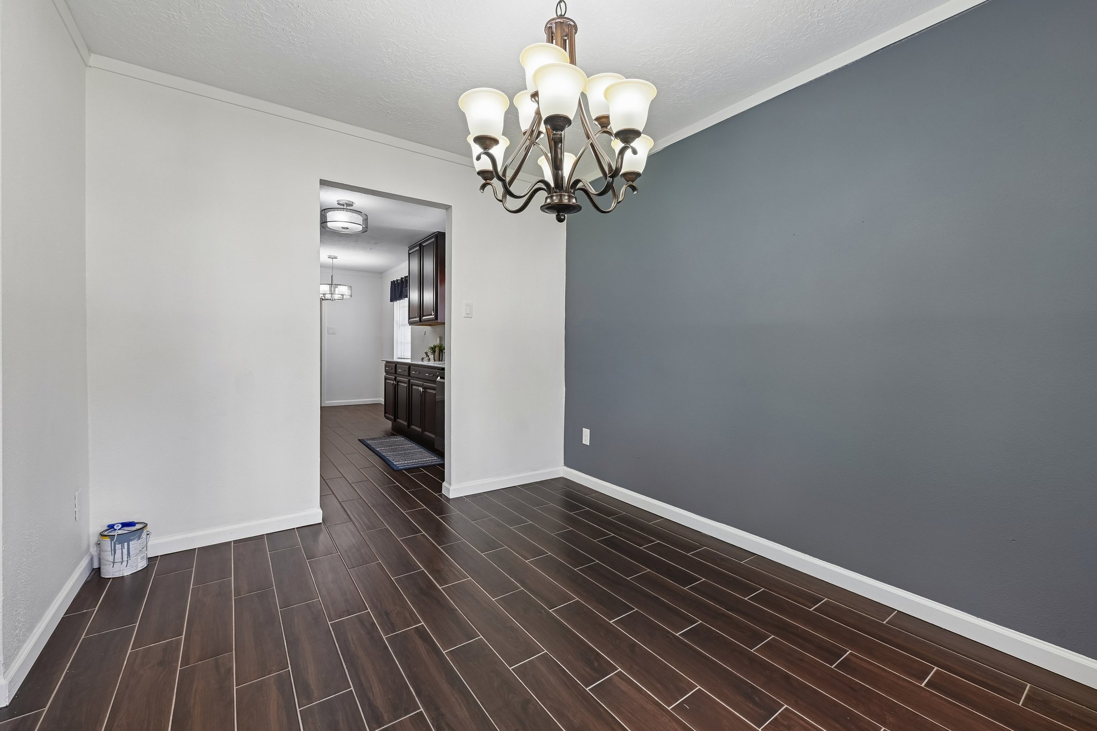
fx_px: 427
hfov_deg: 104.3
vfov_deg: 81.2
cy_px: 366
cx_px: 548
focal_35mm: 14
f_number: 8
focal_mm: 14
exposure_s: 1/25
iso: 400
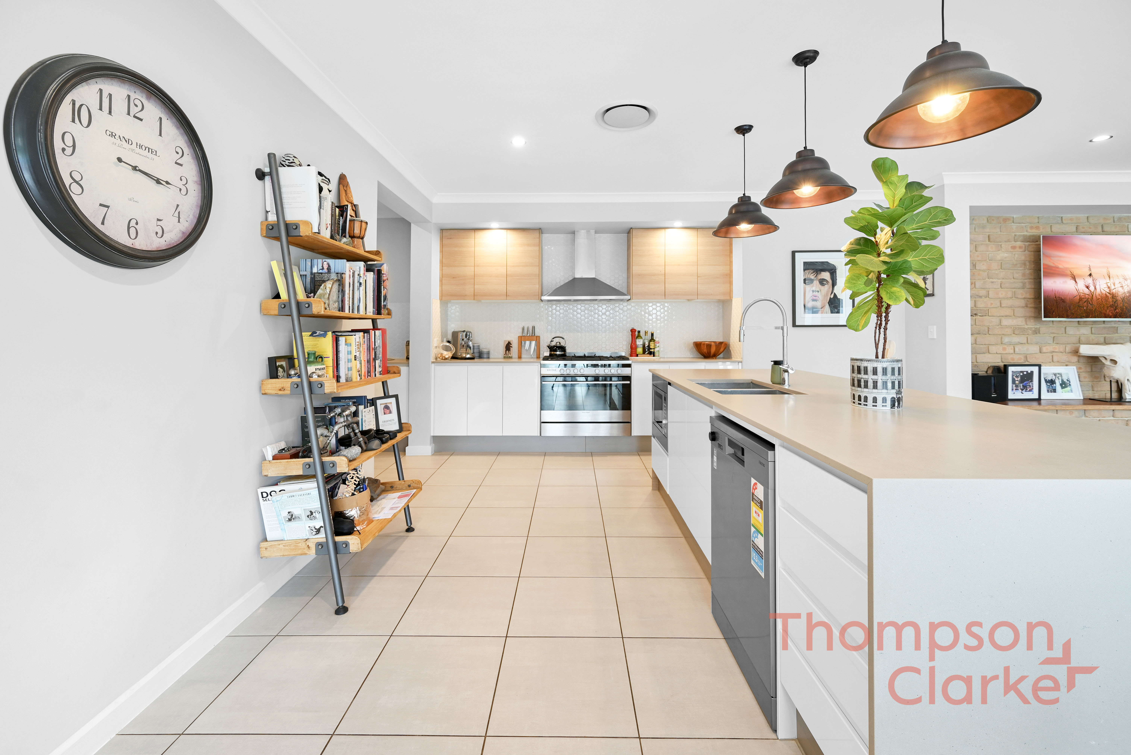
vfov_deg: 81.3
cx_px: 566
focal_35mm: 14
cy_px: 378
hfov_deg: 104.2
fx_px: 440
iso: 100
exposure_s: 1/4
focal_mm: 14
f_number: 7.1
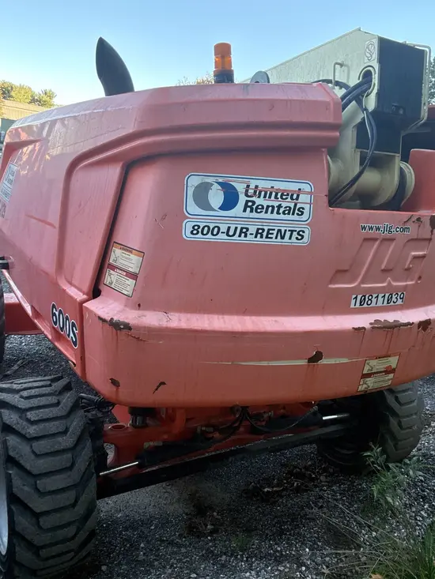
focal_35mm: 30
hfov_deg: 46.8
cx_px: 218
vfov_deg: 60.0
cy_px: 290
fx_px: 503
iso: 80
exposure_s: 1/118
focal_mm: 2.69
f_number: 1.9
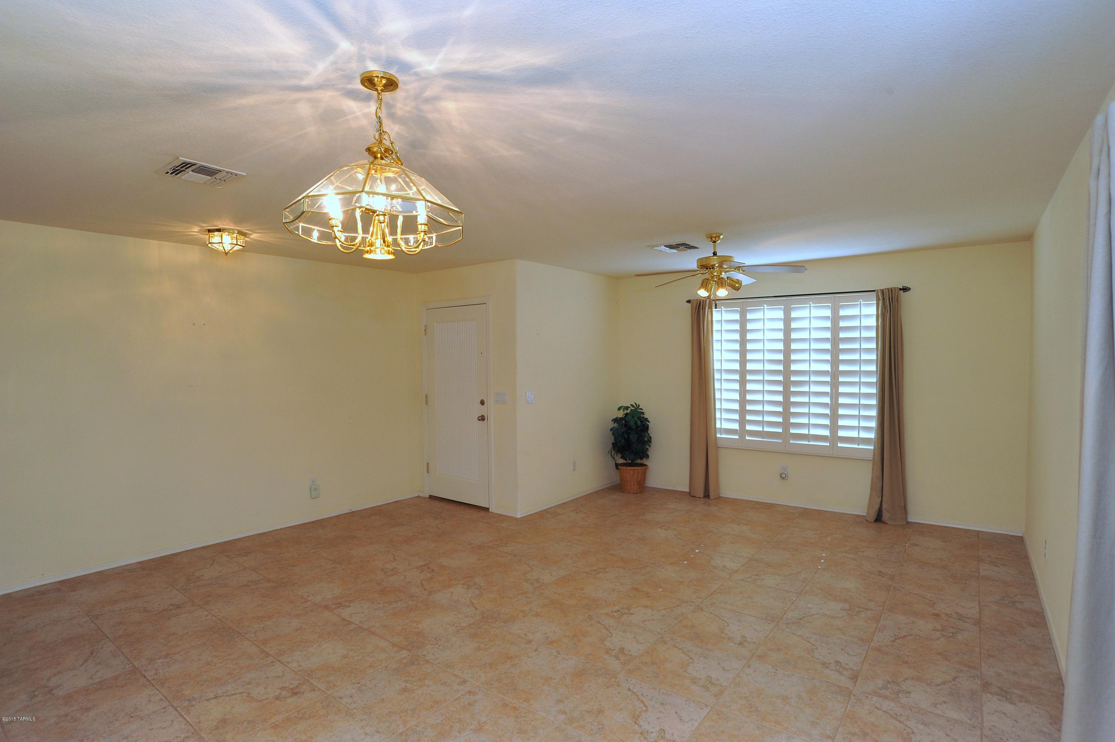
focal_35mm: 18
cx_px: 558
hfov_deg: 90.0
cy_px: 371
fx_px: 557
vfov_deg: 67.3
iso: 1000
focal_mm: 18
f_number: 9
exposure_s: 1/30
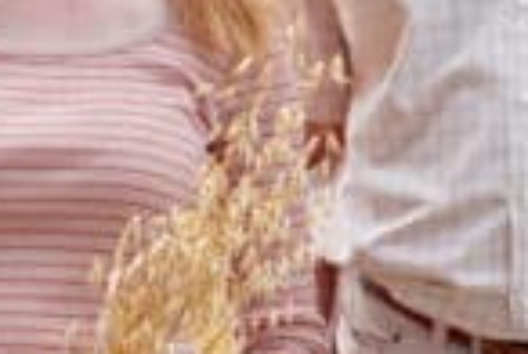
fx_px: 2778
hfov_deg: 10.9
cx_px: 210
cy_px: 54
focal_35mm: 189
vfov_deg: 7.3
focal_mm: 24
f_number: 4.5
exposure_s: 1/320
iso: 100
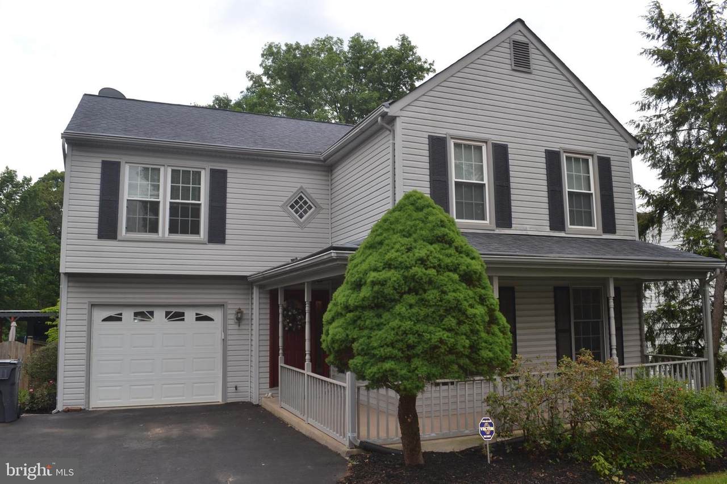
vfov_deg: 47.9
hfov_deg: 67.4
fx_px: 545
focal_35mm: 27
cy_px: 242
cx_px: 364
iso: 100
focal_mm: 18
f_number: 7.1
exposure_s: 1/200
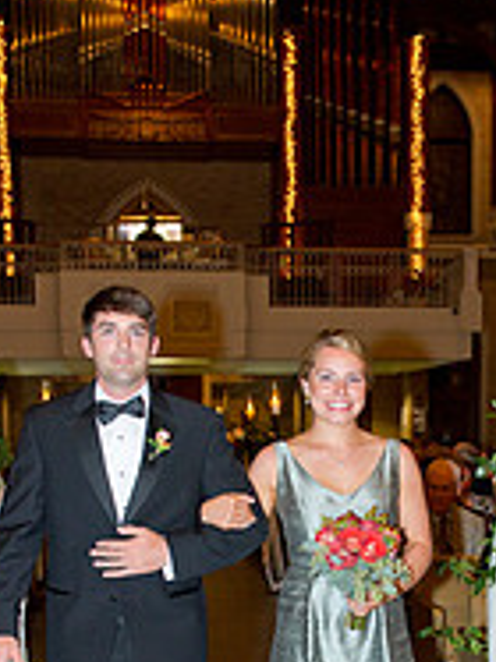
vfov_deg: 27.9
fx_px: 1281
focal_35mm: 67
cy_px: 602
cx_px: 306
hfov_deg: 21.9
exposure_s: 1/80
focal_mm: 29
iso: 1600
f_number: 4
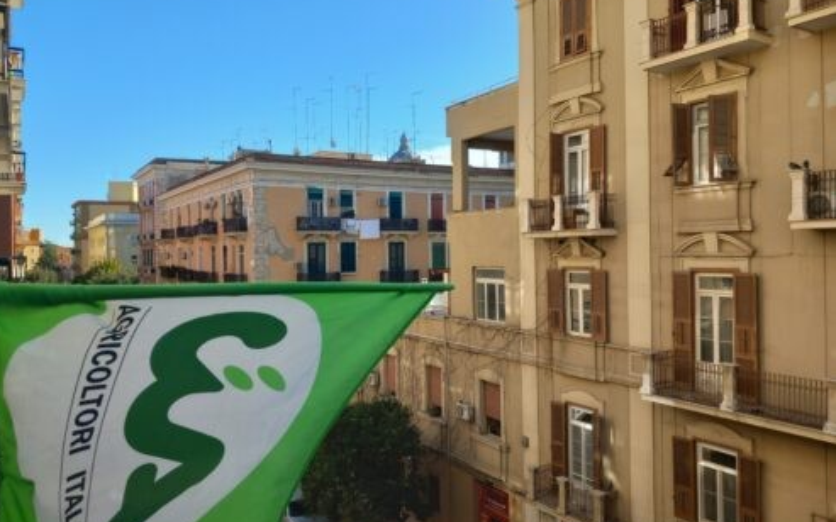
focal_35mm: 29
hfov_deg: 64.6
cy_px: 265
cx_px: 414
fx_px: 661
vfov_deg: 43.1
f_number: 1.8
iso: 20
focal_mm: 4
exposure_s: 1/273
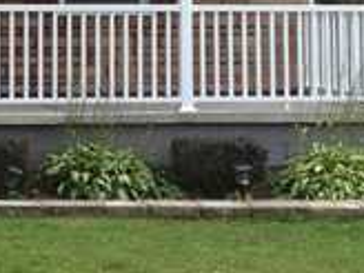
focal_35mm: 125
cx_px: -49
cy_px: -7
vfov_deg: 11.7
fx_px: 1314
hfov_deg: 15.3
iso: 32
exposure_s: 1/147
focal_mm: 3.3
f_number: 2.4
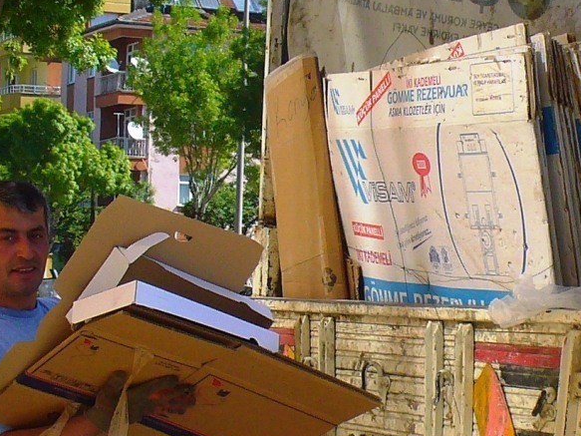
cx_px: 462
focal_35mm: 127
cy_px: 187
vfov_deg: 11.7
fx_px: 2131
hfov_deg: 15.4
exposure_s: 1/320
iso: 80
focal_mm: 6.1
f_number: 5.6
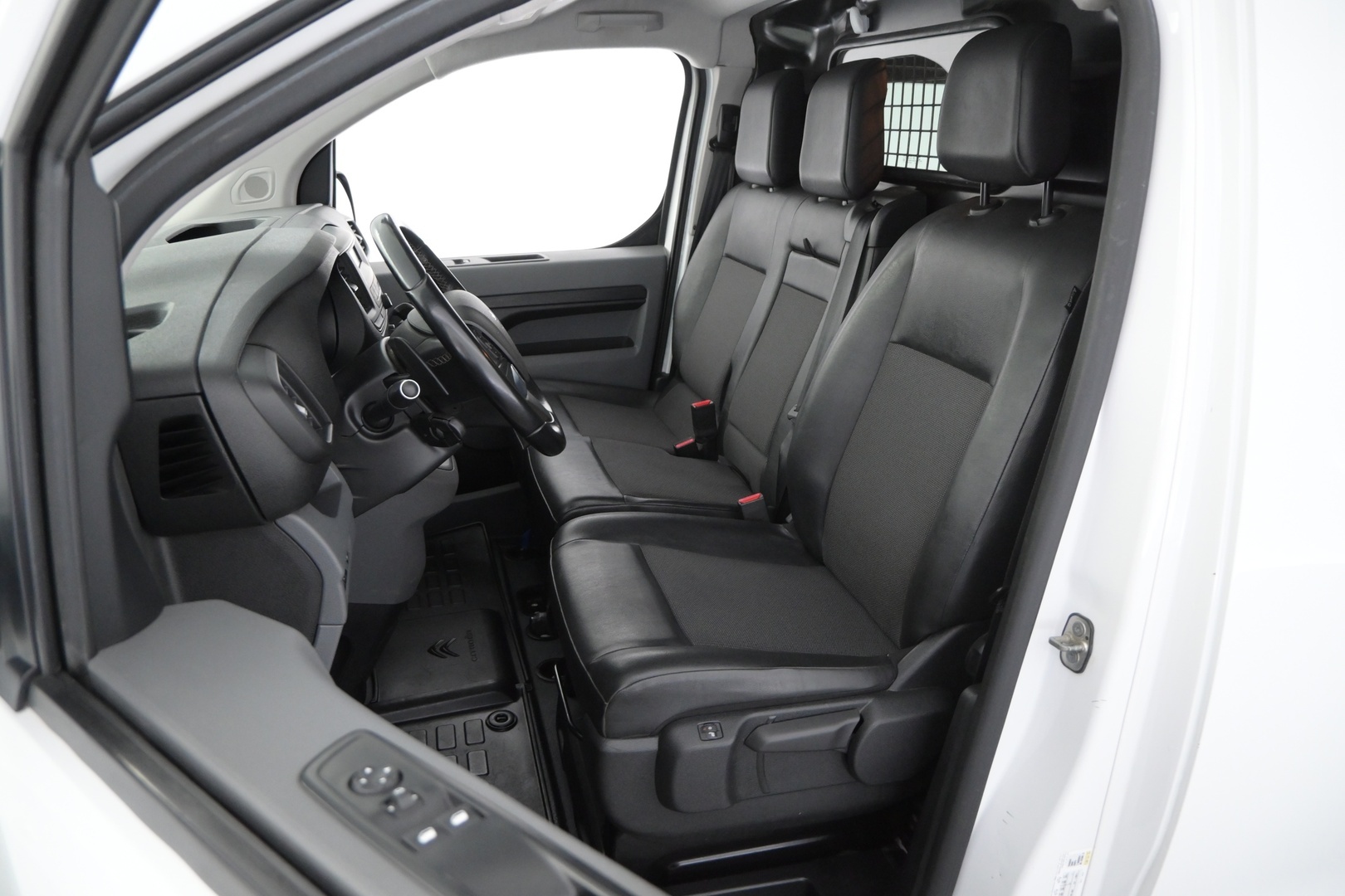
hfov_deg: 73.7
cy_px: 448
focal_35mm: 24
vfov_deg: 53.1
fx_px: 897
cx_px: 672
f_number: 3.5
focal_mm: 16
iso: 2500
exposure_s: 1/50
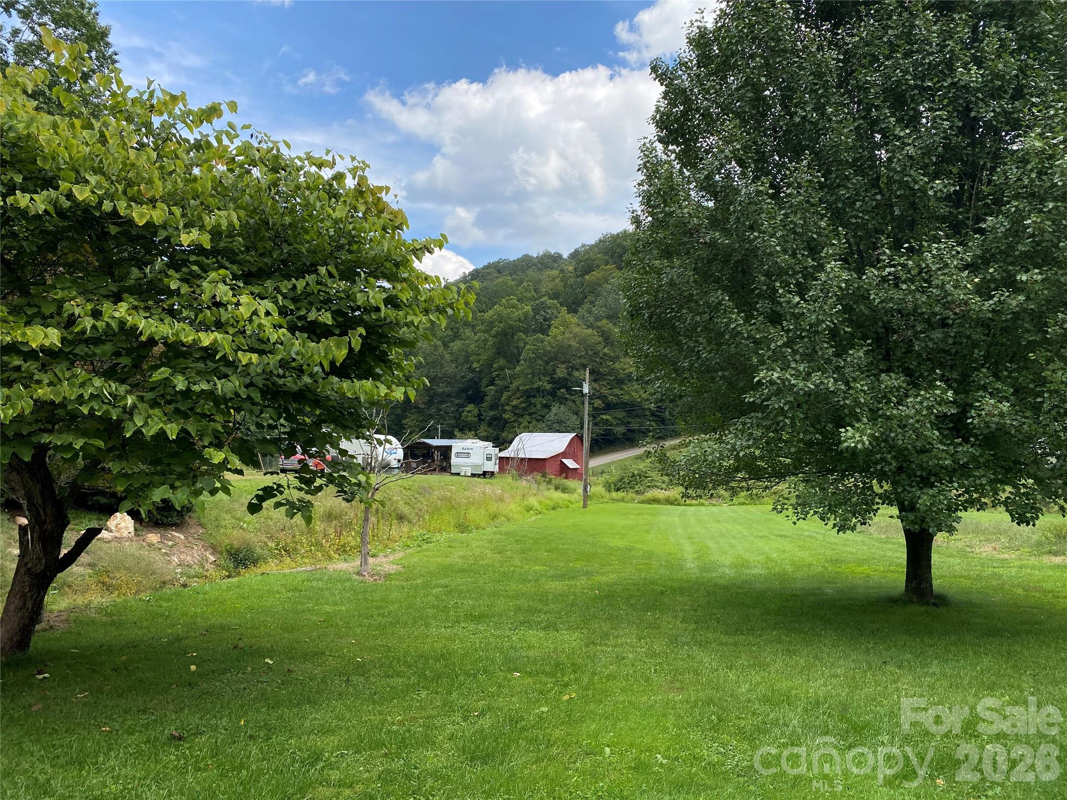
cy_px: 400
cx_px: 534
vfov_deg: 53.1
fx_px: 801
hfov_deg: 67.3
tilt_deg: +3.0
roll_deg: -1.4
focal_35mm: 26
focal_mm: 4.25
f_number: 1.8
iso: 32
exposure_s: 1/2105
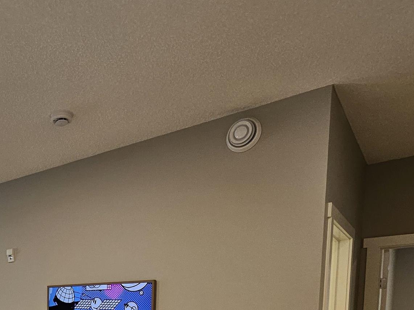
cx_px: 41
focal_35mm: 35
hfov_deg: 47.3
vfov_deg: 34.7
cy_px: 346
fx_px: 419
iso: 125
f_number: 2.2
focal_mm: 1.74
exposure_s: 1/60
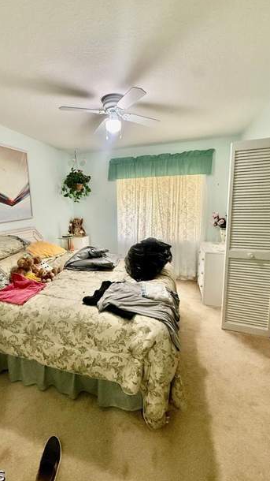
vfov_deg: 99.4
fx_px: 204
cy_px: 235
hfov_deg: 66.6
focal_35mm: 16
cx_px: 112
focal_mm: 2.22
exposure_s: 1/120
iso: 320
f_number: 2.2
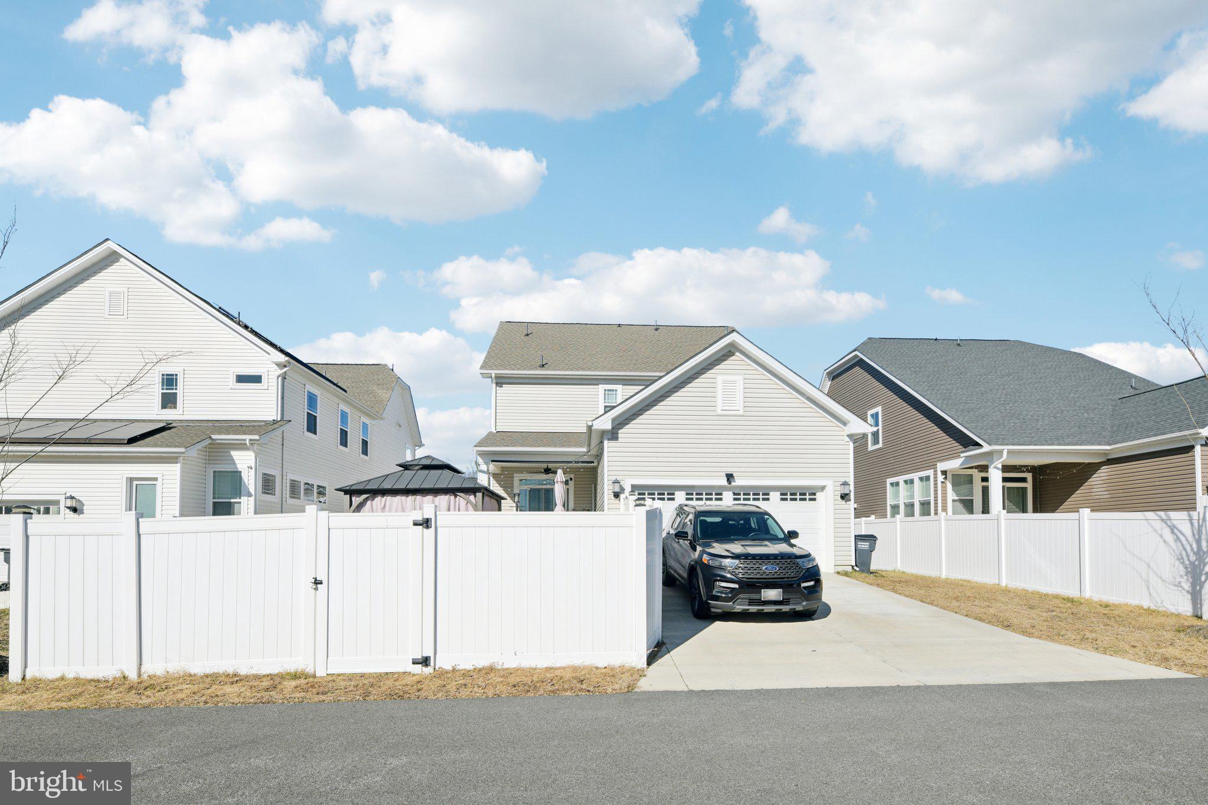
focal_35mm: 16
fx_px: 537
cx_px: 604
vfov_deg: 73.7
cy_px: 402
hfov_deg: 96.7
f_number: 8
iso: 100
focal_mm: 16
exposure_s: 1/800
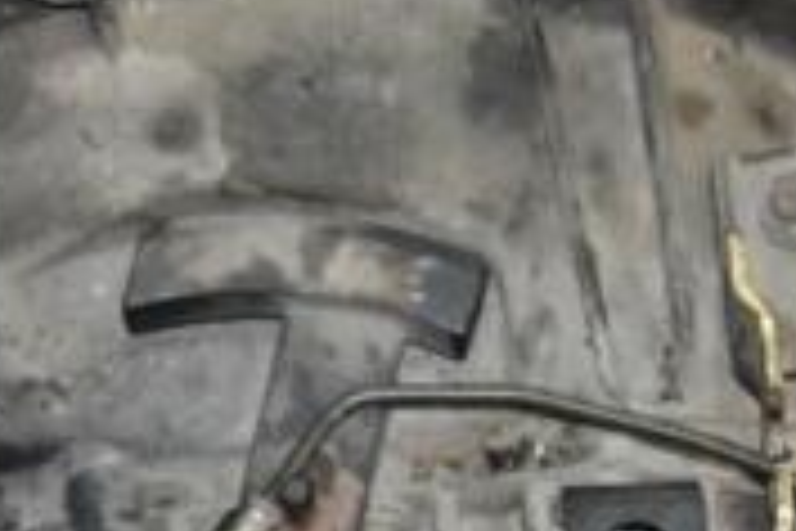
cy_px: 648
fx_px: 3929
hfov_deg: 11.6
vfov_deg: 7.7
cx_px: 490
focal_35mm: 178
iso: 3200
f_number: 7.1
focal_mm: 35
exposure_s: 1/60
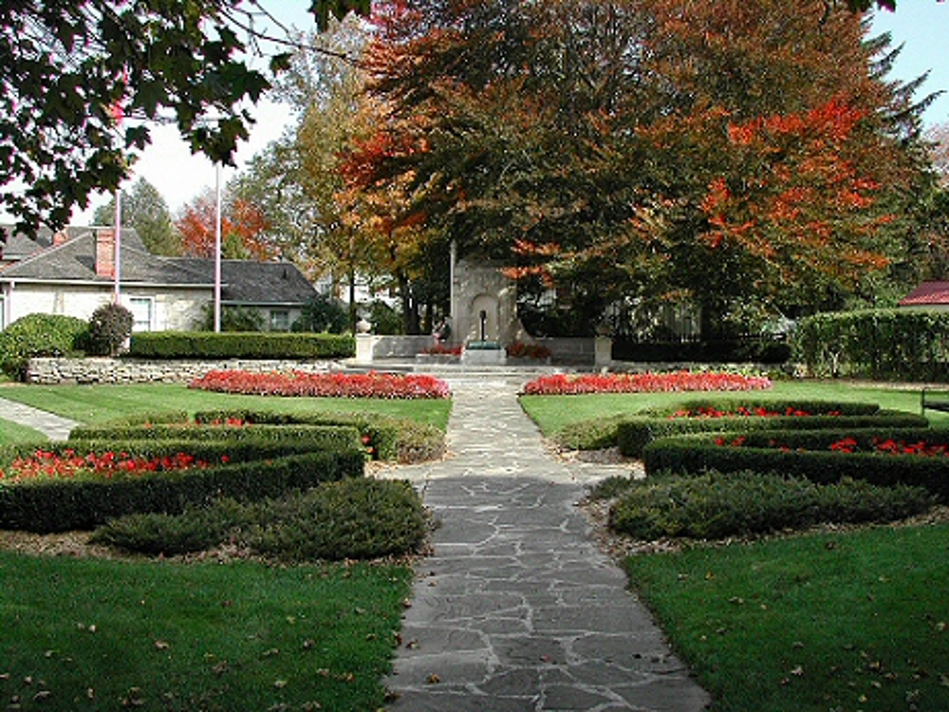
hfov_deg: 49.0
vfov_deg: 37.7
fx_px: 1042
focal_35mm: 38
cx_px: 474
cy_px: 356
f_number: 7.6
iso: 100
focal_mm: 8
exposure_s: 1/97.4
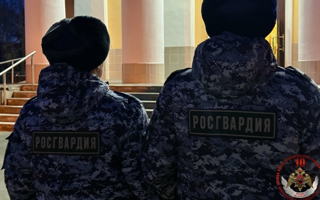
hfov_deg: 38.9
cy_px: 81
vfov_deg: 24.8
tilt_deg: -2.0
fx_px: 453
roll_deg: +0.6
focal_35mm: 52
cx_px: 162
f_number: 1.78
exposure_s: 1/25
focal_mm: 6.76
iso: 400
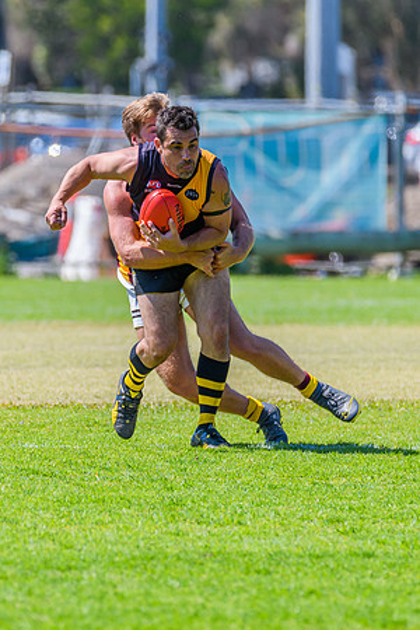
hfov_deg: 2.0
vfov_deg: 3.0
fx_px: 11968
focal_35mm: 684
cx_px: 156
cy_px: 378
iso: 800
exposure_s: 1/2000
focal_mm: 380
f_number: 6
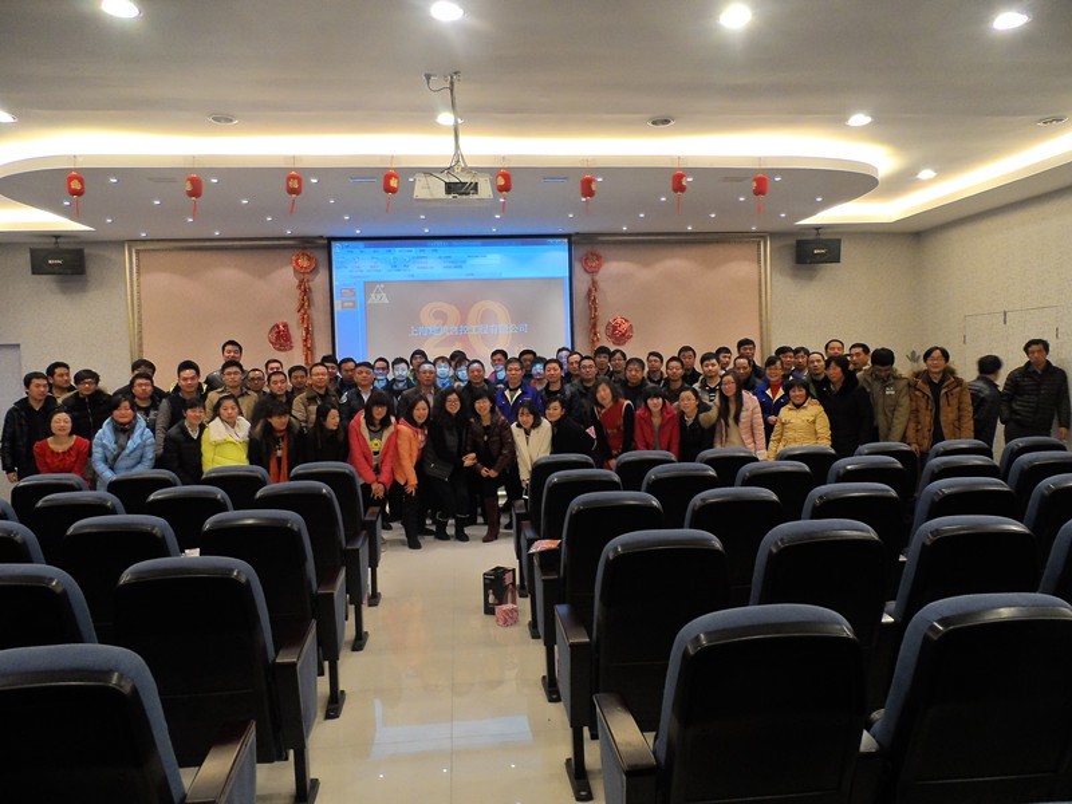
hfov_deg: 71.6
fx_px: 743
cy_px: 402
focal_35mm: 24
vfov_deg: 56.8
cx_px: 536
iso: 160
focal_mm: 4
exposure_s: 1/10
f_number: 3.2
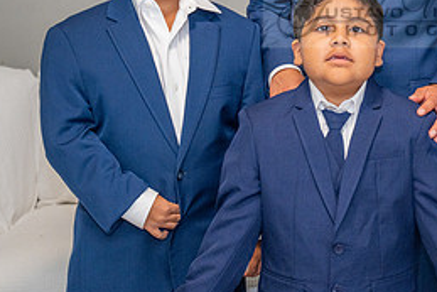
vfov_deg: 11.2
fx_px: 1470
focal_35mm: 121
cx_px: 410
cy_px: 8
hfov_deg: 16.6
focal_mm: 54
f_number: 4
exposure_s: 1/125
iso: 640
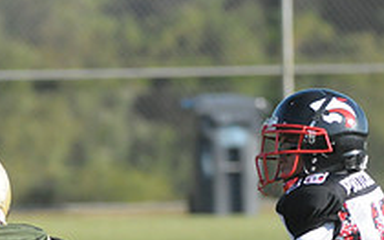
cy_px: 347
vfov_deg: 1.6
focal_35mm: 845
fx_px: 8838
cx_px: 38
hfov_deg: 2.5
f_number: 4
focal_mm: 200
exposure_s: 1/6400
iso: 1600
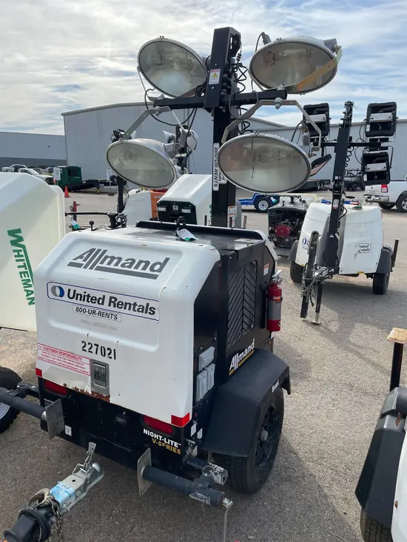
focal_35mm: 26
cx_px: 204
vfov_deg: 67.3
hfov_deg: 53.1
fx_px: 407
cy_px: 271
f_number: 1.6
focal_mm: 4.2
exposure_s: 1/2398
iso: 32
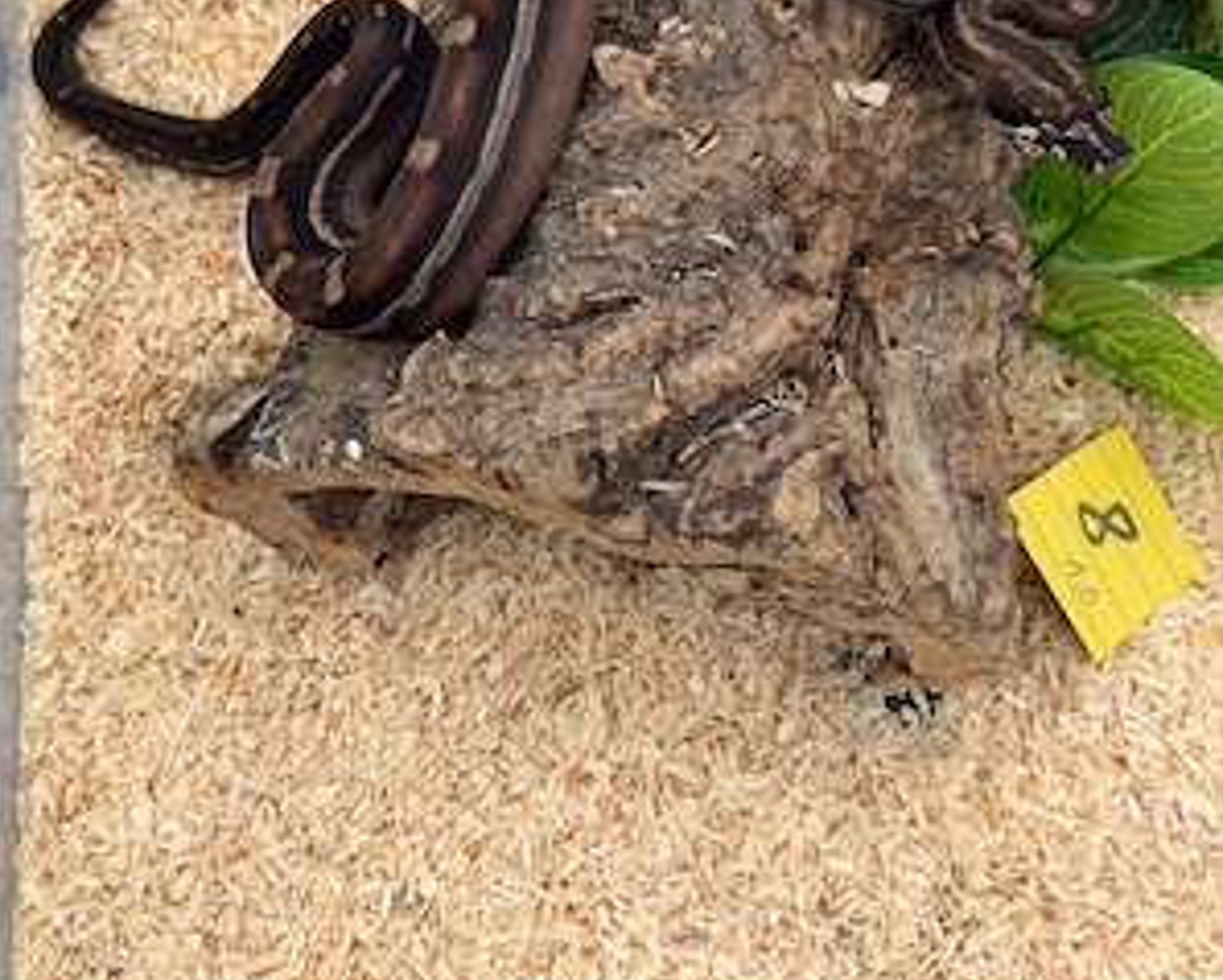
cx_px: 609
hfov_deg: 30.0
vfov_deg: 24.1
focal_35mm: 63
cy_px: 284
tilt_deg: -72.7
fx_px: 2282
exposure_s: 1/1642
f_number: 1.78
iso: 64
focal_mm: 6.76
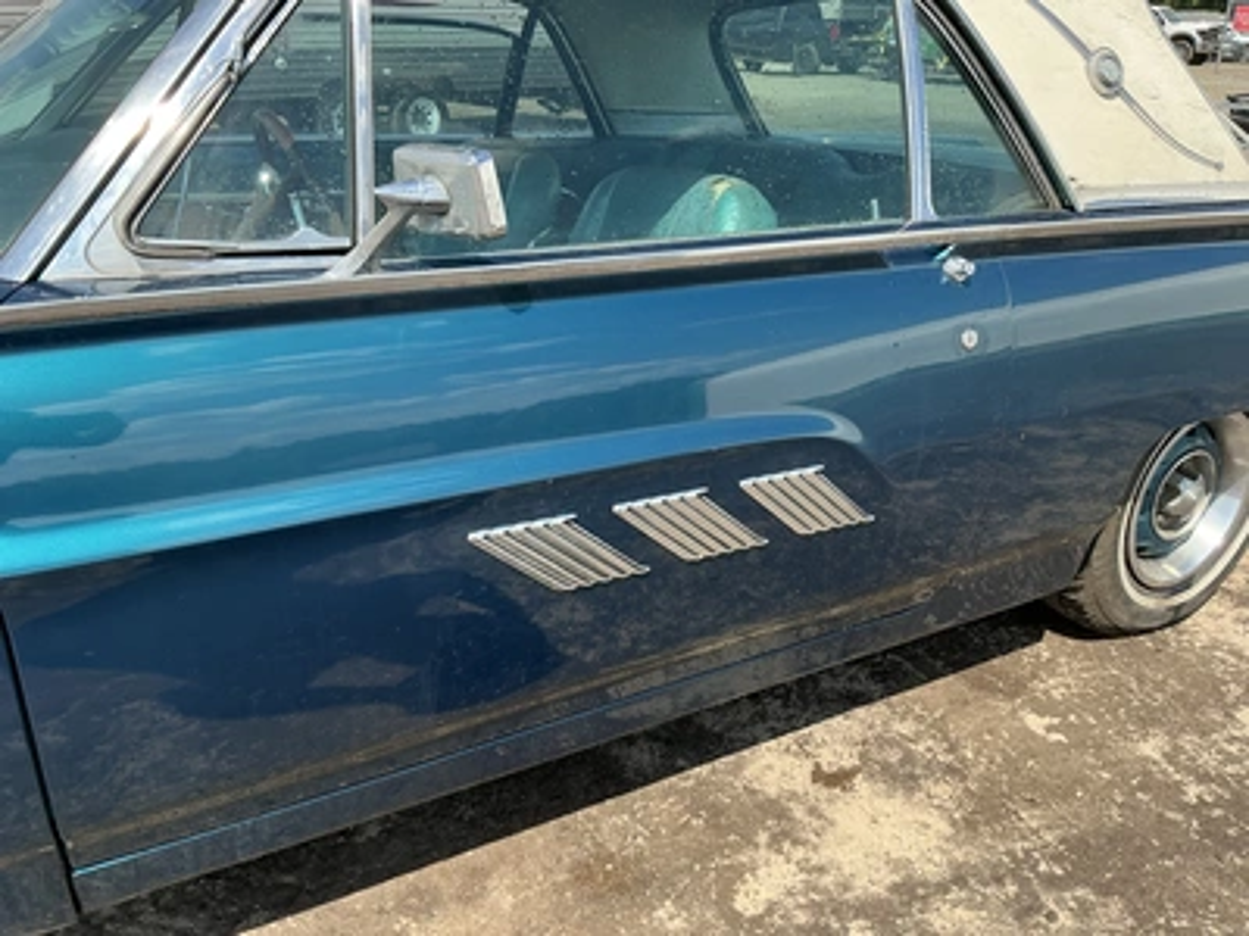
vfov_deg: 49.7
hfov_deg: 63.4
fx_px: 1010
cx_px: 624
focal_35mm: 28
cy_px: 468
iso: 25
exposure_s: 1/792
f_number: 1.8
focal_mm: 3
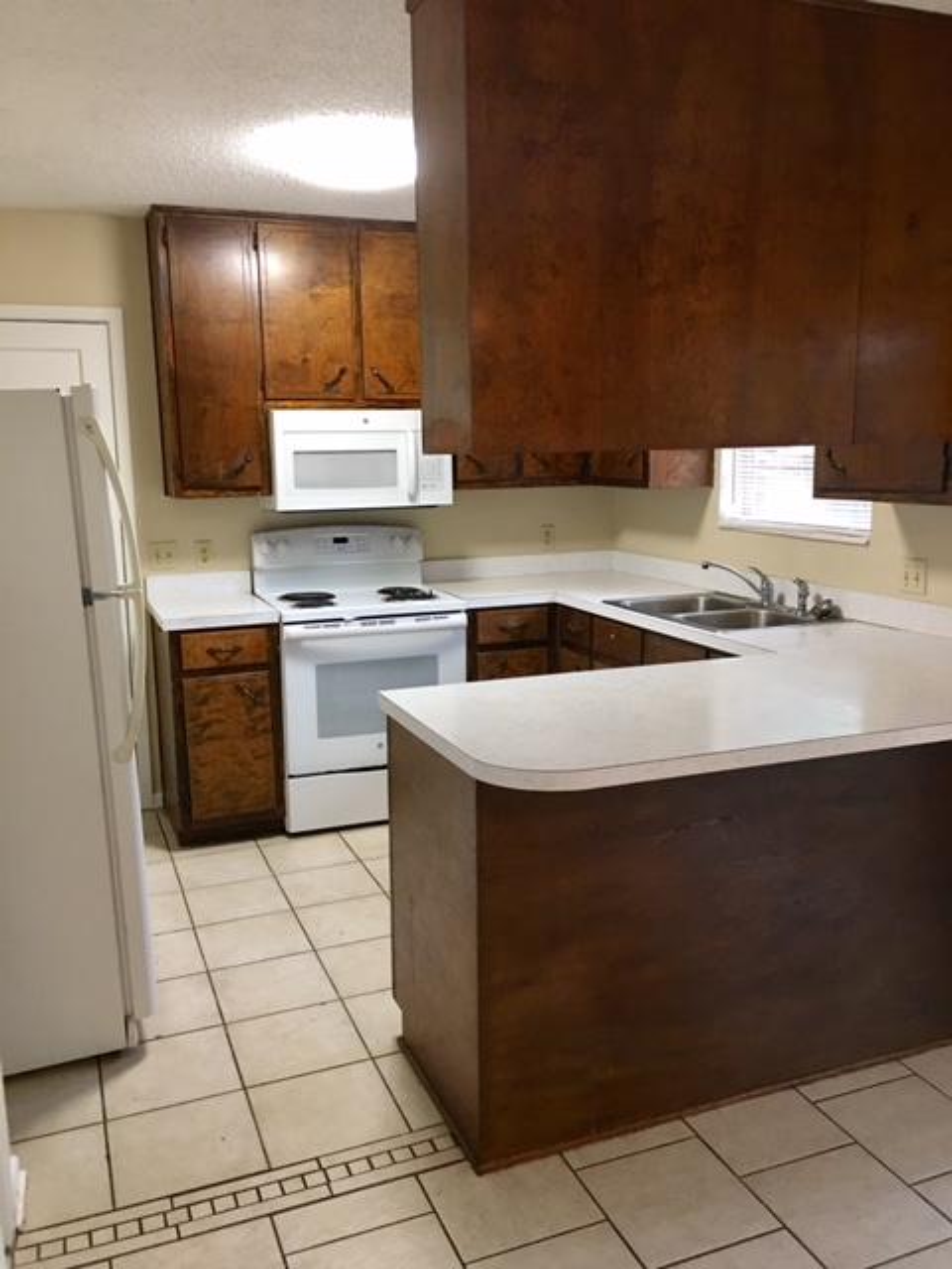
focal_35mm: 29
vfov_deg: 61.7
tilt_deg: -8.6
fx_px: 1063
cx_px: 476
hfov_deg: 48.2
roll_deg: +0.3
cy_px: 634
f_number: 2.2
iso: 80
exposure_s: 1/15
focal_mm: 4.15
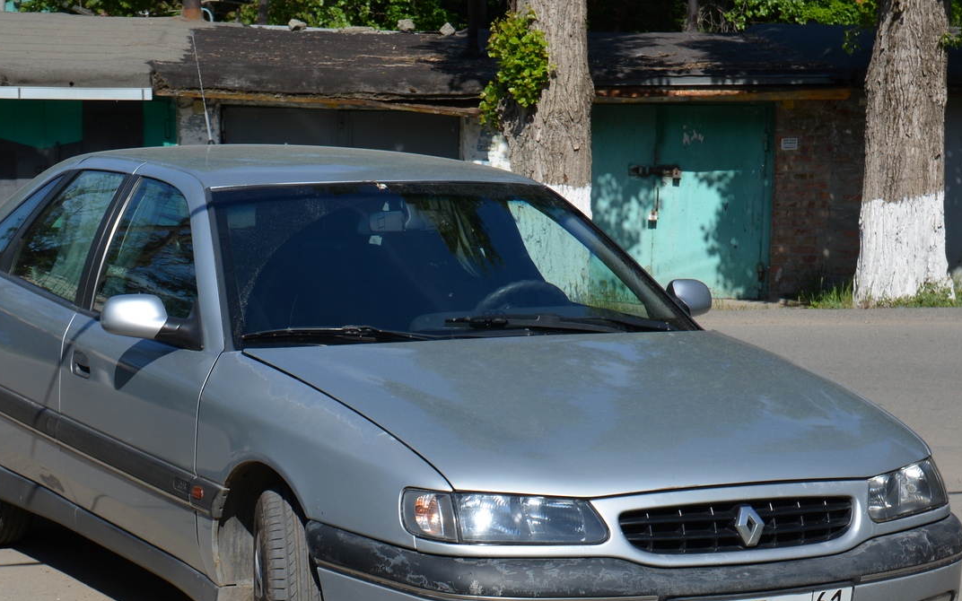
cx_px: 475
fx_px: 2464
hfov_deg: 22.1
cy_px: 398
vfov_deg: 13.9
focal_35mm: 94
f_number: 8
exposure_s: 1/250
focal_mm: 44
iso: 100
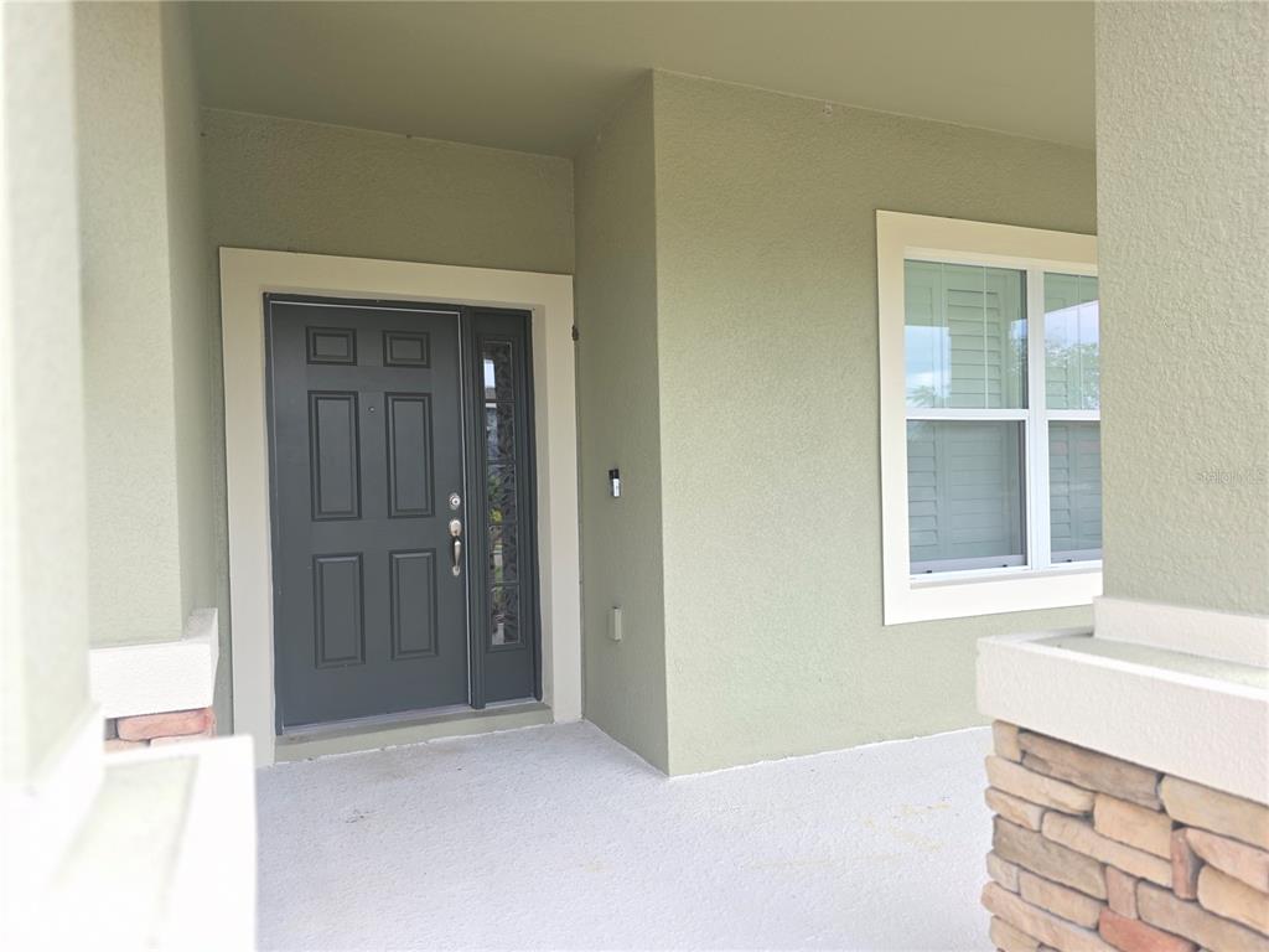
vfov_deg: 58.9
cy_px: 476
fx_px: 843
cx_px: 634
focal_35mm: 23
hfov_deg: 73.9
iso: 32
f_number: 1.7
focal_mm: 6.3
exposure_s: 1/180
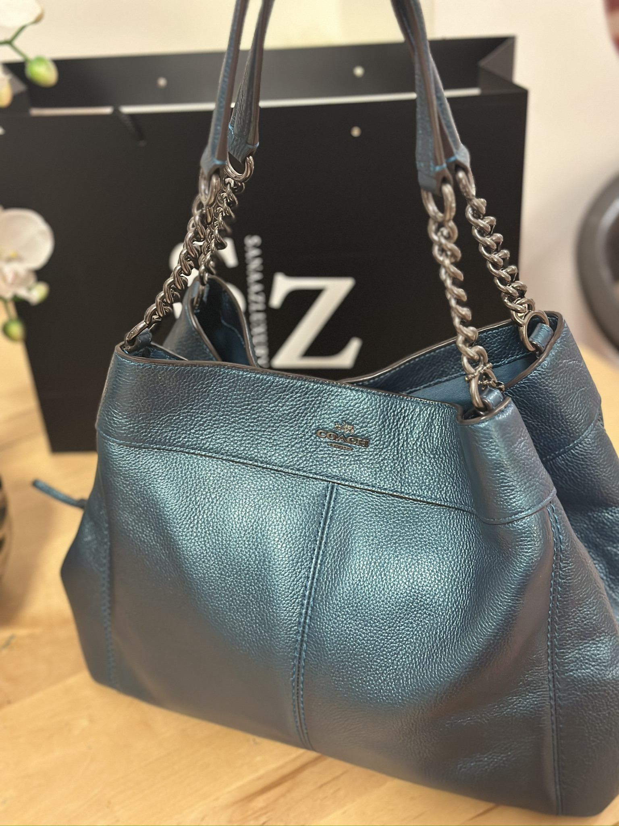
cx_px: 310
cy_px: 413
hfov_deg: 30.3
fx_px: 1144
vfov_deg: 39.7
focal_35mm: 48
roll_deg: +3.8
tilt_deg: -36.8
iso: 640
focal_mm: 6.86
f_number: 1.78
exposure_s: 1/33
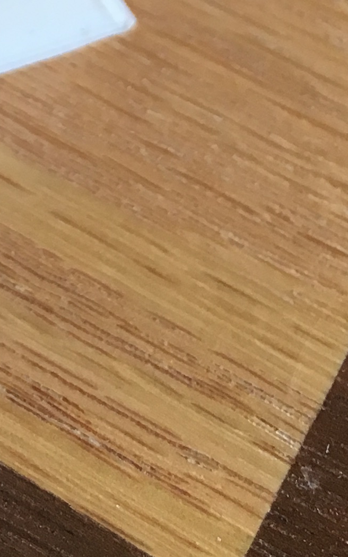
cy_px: -374
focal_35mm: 118
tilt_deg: -40.1
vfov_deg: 15.7
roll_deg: -0.7
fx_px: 1791
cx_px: -156
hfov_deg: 10.7
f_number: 2.2
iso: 25
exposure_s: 1/30
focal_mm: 4.15
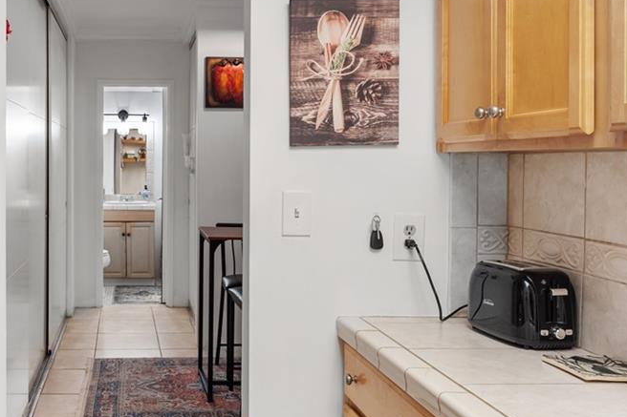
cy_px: 158
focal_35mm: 39
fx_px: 679
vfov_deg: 34.0
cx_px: 136
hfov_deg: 47.2
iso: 250
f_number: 9
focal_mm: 16
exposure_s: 1/2.5
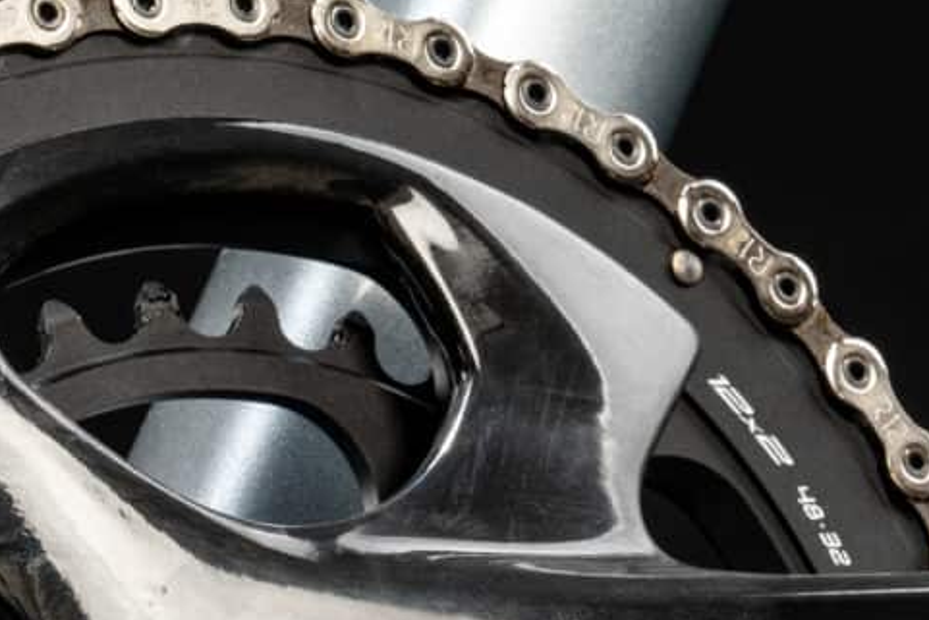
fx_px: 7692
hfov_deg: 6.9
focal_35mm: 298
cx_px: 458
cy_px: 634
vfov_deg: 4.6
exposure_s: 1/160
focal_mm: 70
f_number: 18
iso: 100
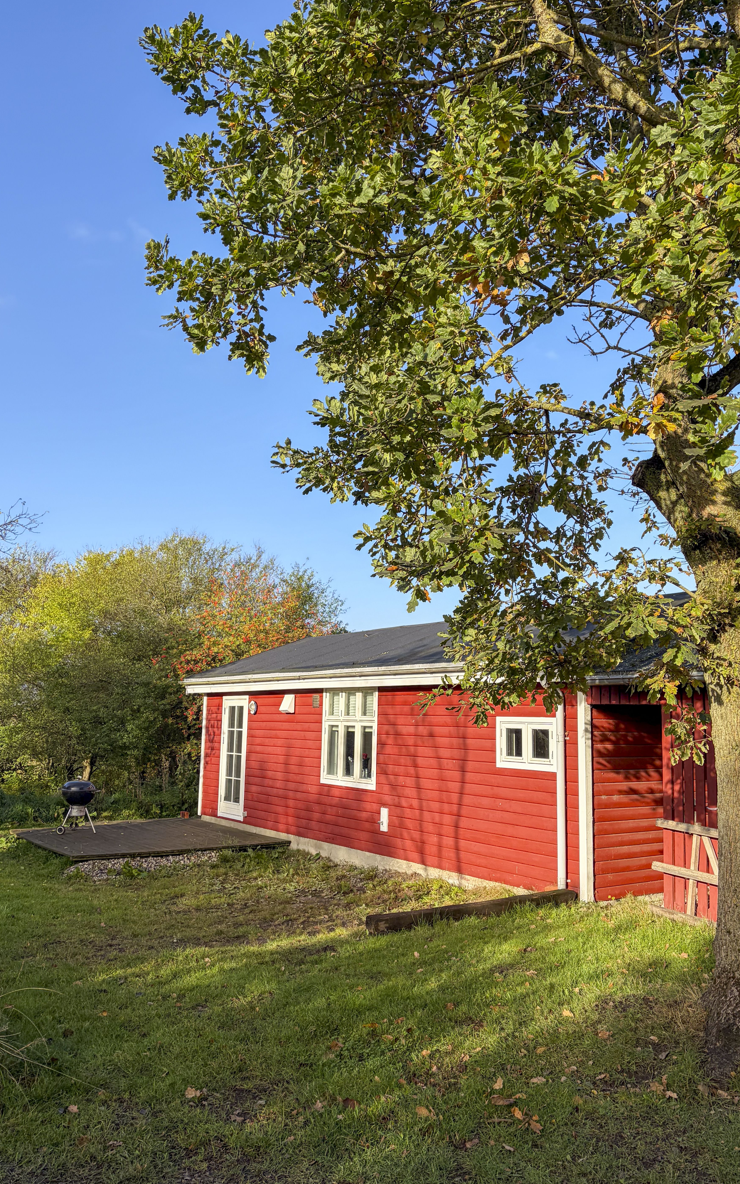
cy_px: 600
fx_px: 903
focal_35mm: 28
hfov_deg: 44.5
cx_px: 398
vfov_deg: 66.5
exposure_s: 1/1250
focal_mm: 5.96
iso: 50
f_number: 1.6
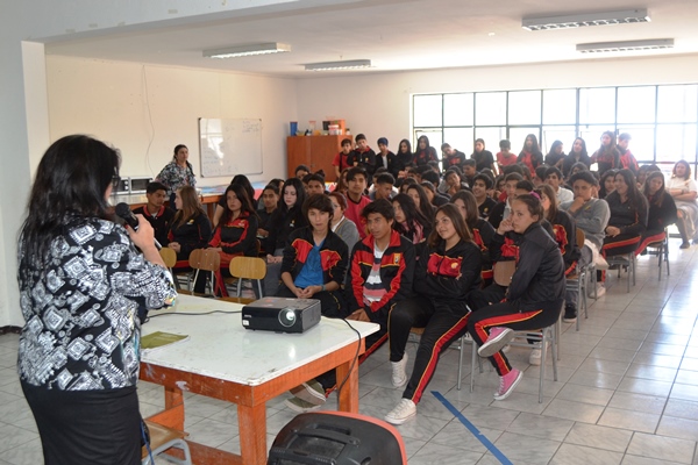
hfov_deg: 53.1
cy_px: 232
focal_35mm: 36
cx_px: 349
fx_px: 698
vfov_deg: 36.9
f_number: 4
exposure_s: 1/60
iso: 400
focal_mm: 24
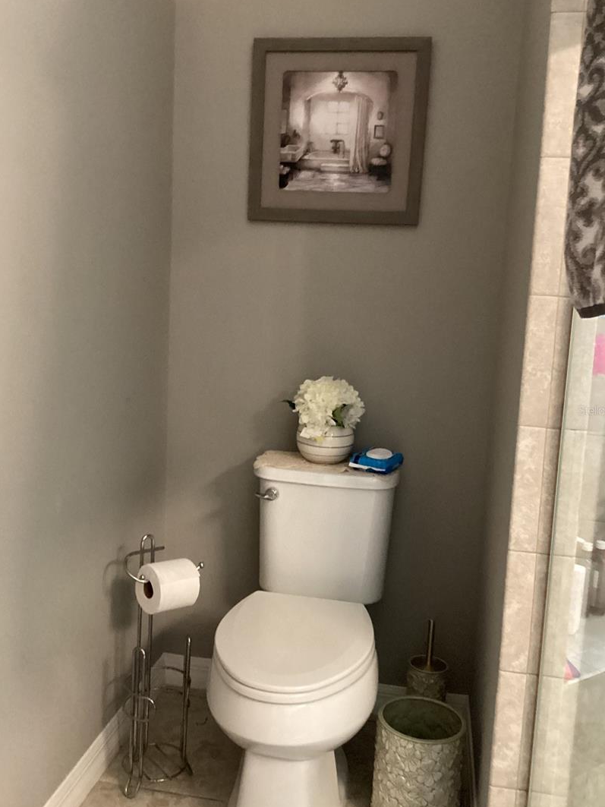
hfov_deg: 40.7
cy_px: 410
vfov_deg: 52.6
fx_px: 816
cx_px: 291
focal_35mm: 35
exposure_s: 1/30
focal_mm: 3.3
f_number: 2.4
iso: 640
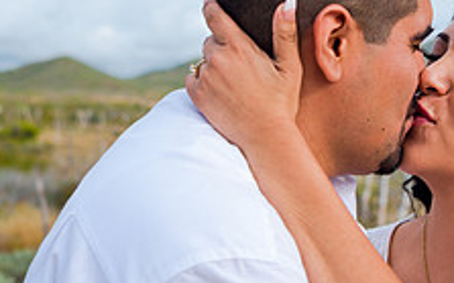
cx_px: 332
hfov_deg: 22.2
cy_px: 99
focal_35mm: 93
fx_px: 1150
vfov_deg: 14.0
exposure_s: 1/500
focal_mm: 35
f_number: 4
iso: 50
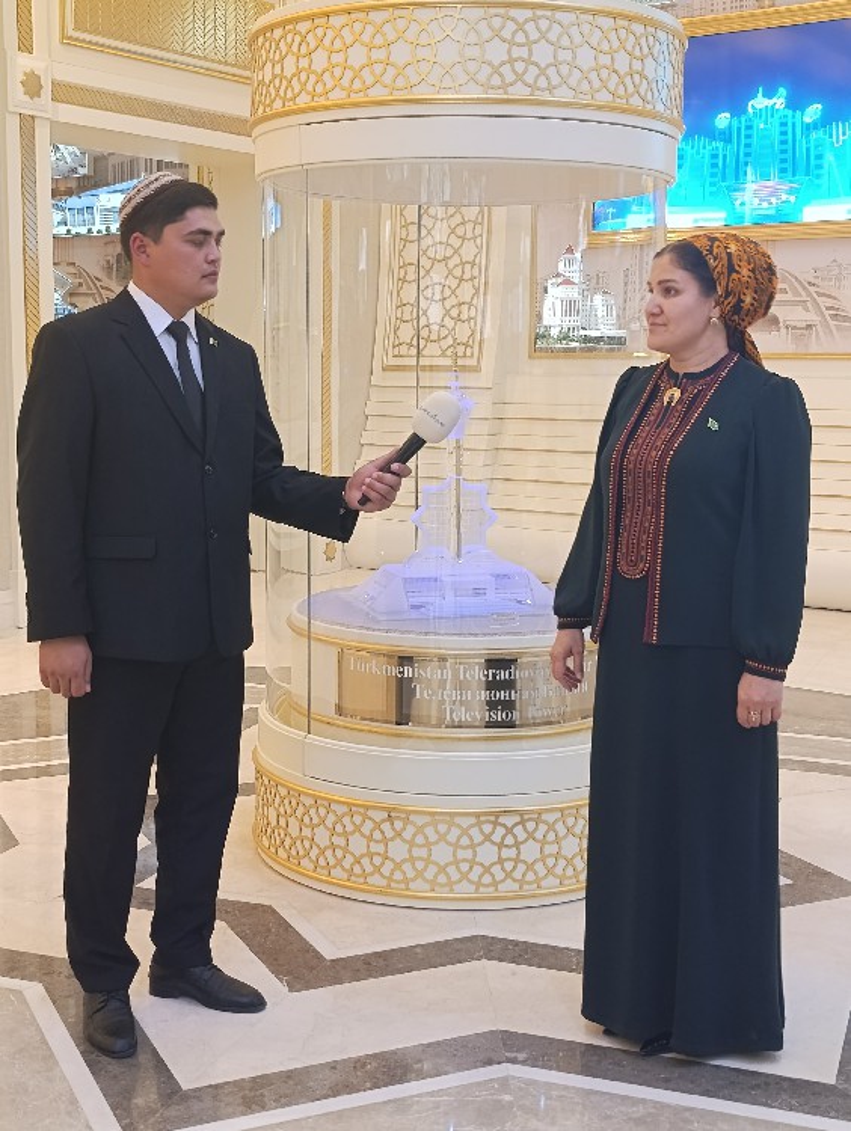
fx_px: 1505
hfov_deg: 31.6
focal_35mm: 46
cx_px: 426
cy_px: 566
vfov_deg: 41.2
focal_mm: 6.11
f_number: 1.65
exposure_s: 1/50
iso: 950
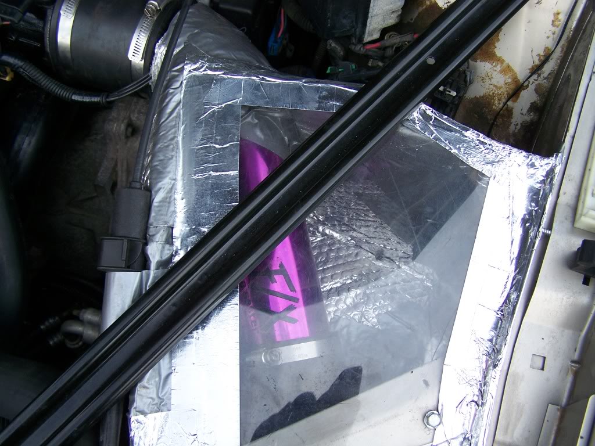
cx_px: 298
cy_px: 223
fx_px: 653
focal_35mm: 38
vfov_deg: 37.7
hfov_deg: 49.0
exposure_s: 1/320
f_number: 2.8
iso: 80
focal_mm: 6.3
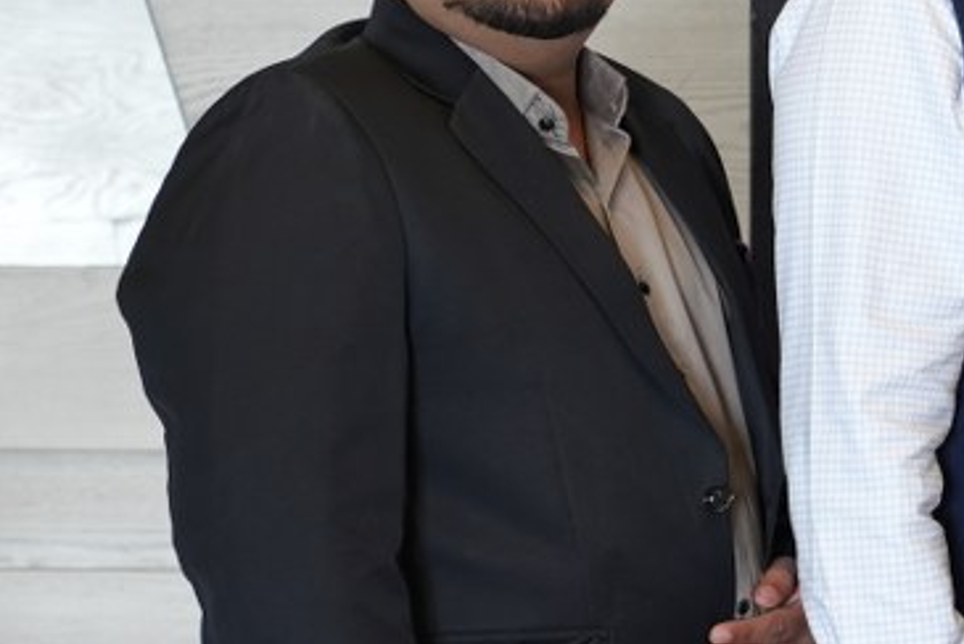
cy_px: 300
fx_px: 4931
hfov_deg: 10.2
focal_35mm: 184
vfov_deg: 7.5
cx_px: 2026
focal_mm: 42
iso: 250
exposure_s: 1/160
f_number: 3.2
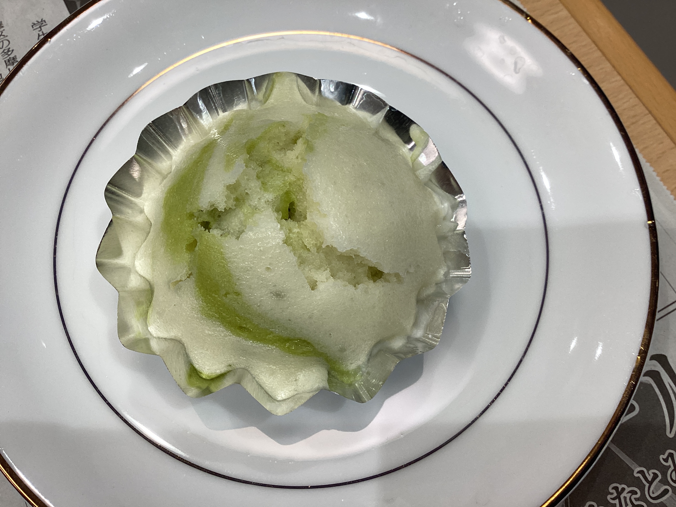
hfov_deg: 58.4
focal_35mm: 31
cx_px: 338
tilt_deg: -68.5
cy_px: 254
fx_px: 605
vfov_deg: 45.4
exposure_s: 1/100
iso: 50
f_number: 2.4
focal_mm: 3.3
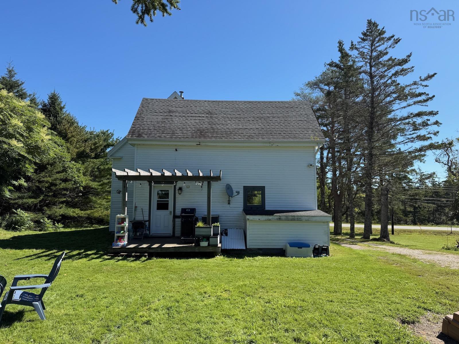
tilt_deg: +5.6
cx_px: 230
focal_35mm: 24
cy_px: 172
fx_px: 318
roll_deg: +0.1
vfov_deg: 56.8
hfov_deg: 71.6
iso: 80
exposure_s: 1/2907
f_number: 1.78
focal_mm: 6.76
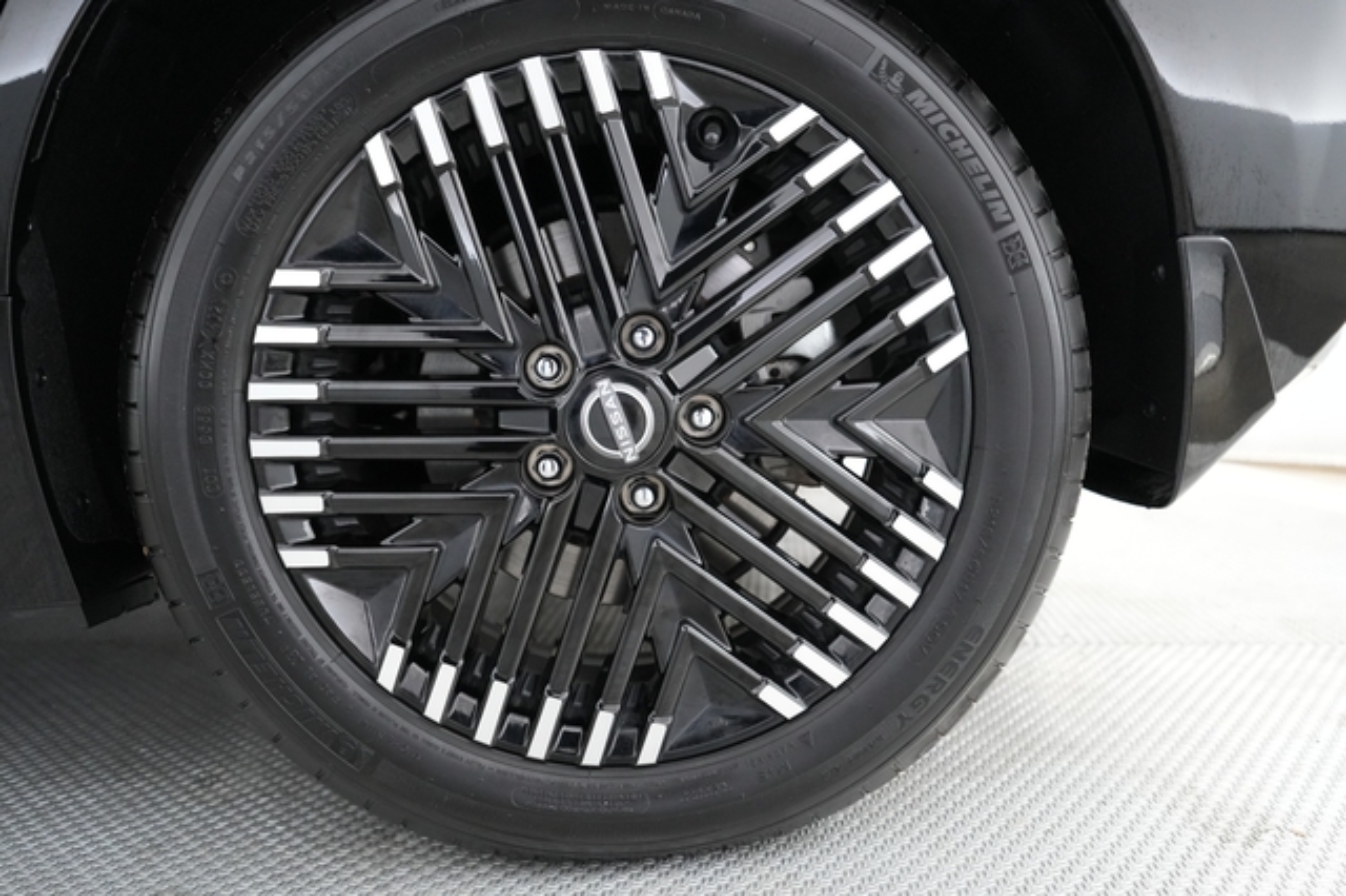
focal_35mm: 26
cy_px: 448
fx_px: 972
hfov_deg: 69.4
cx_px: 673
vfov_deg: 49.5
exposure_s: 1/100
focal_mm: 26
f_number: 2.8
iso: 5000
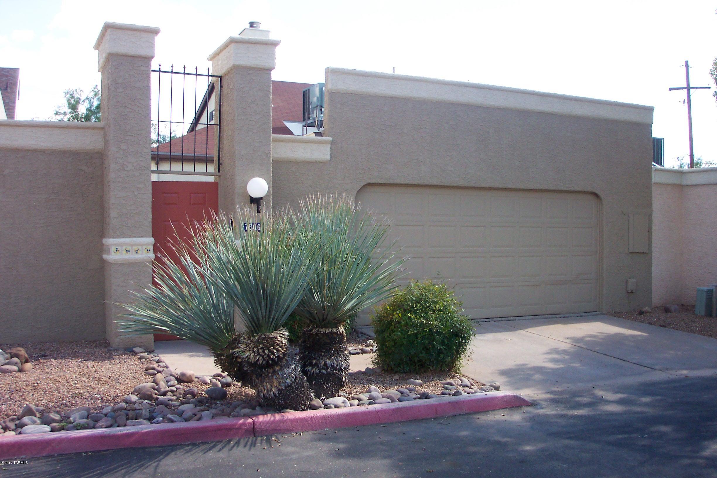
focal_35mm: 35
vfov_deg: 37.9
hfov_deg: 54.4
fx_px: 697
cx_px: 358
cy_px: 239
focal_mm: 7.5
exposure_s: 1/700
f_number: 2.8
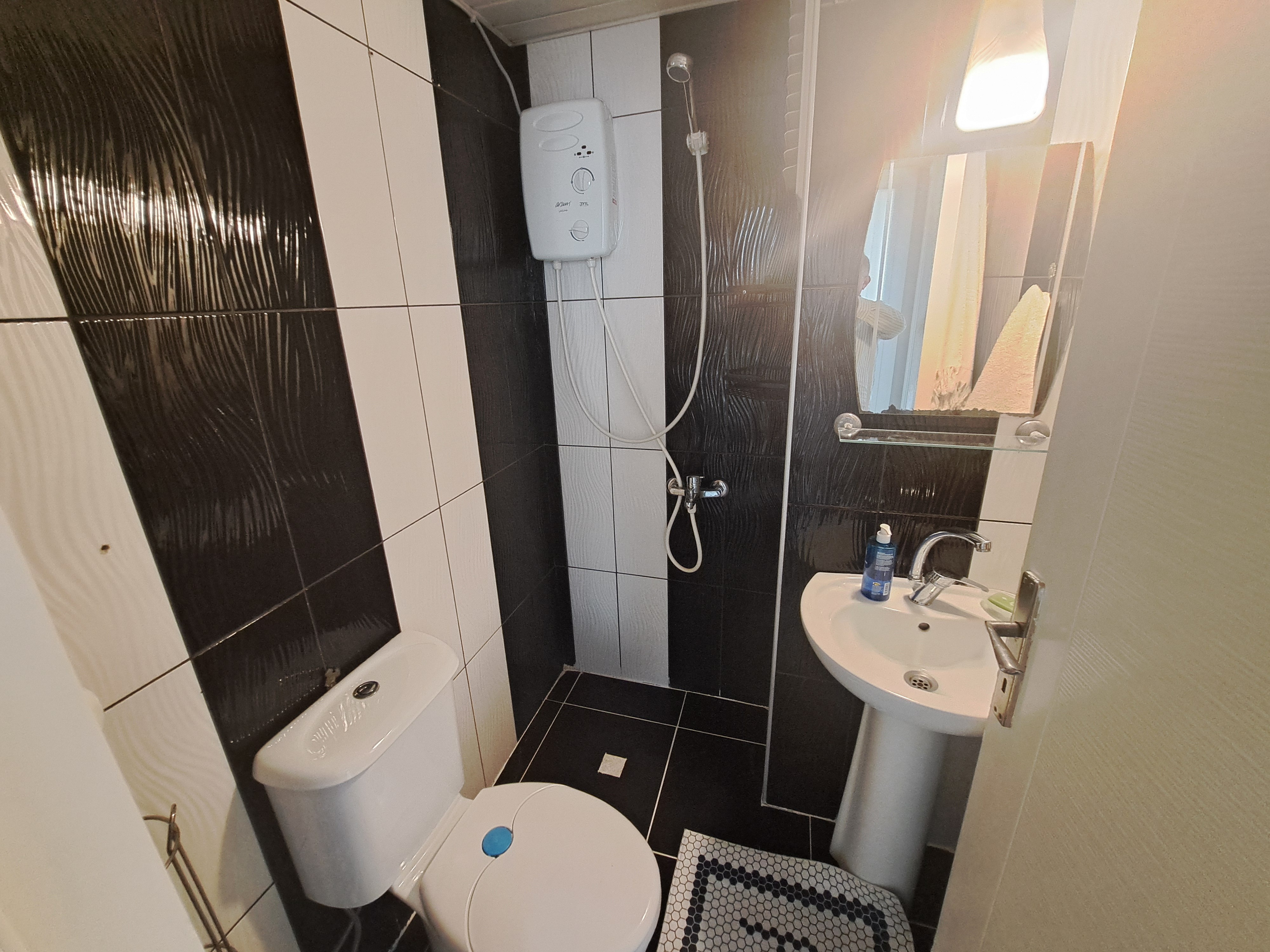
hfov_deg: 106.2
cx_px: 635
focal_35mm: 13
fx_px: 477
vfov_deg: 89.9
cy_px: 476
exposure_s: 1/25
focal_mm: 1.74
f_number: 2.2
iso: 200
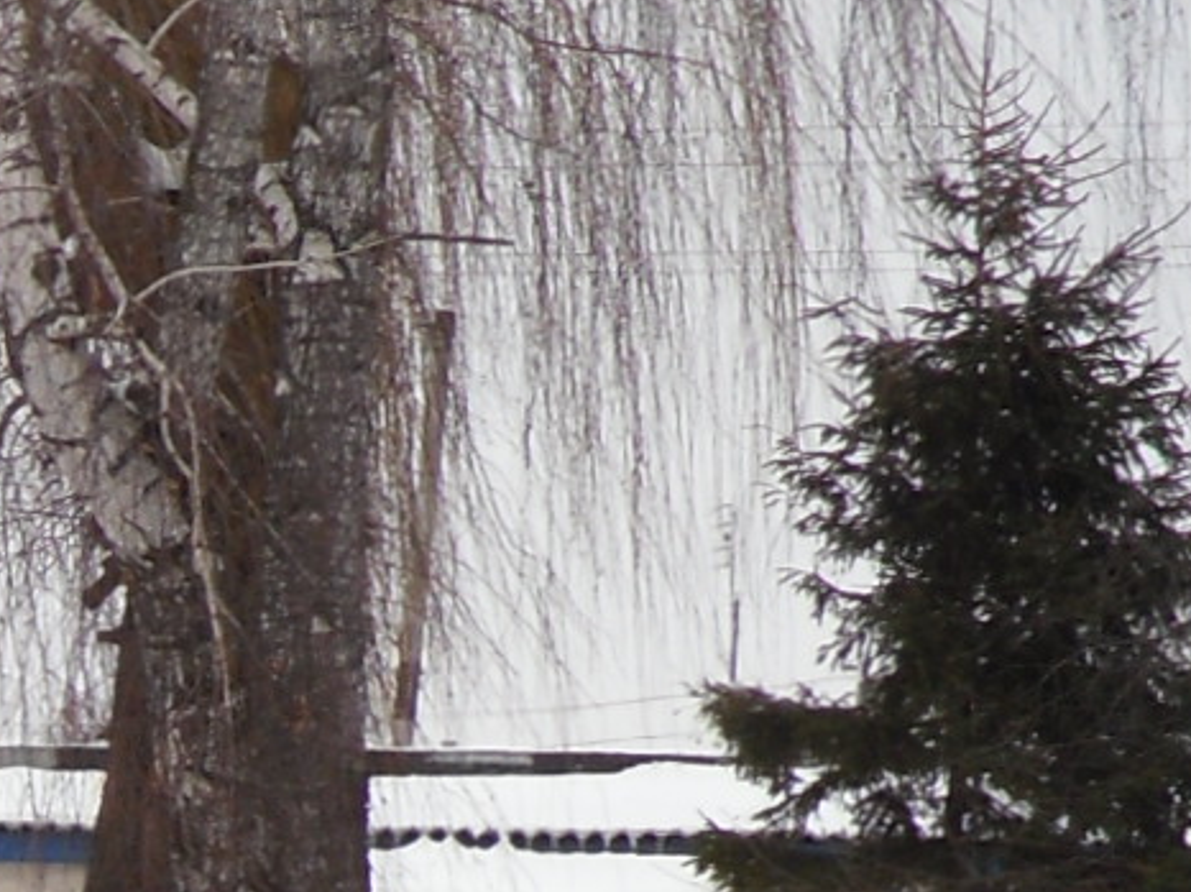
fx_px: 10523
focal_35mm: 306
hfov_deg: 6.3
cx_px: -1265
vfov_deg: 4.7
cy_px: 2259
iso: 80
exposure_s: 1/215
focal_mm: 9.83
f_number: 4
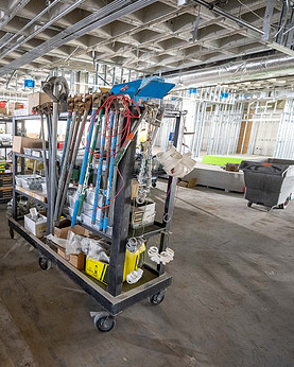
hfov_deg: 56.5
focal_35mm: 22
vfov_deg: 75.0
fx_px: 239
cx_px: 42
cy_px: 180
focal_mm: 14
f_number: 4
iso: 5000
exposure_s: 1/50
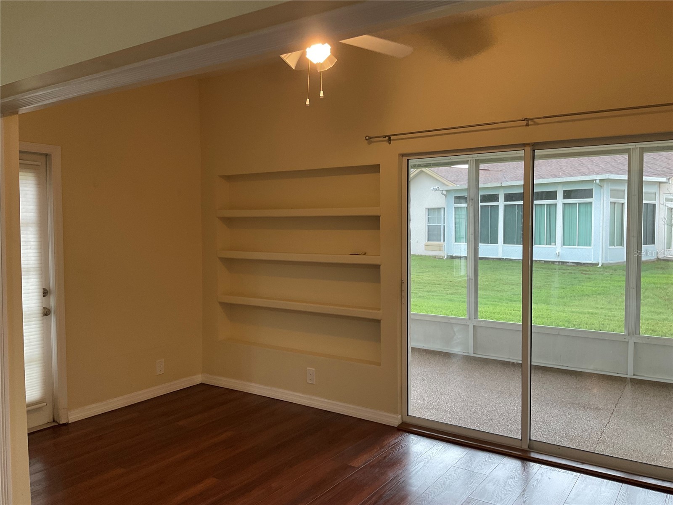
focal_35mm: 29
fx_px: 564
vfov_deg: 48.2
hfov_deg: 61.7
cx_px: 336
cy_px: 252
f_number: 1.8
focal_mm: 3
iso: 64
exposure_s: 1/60
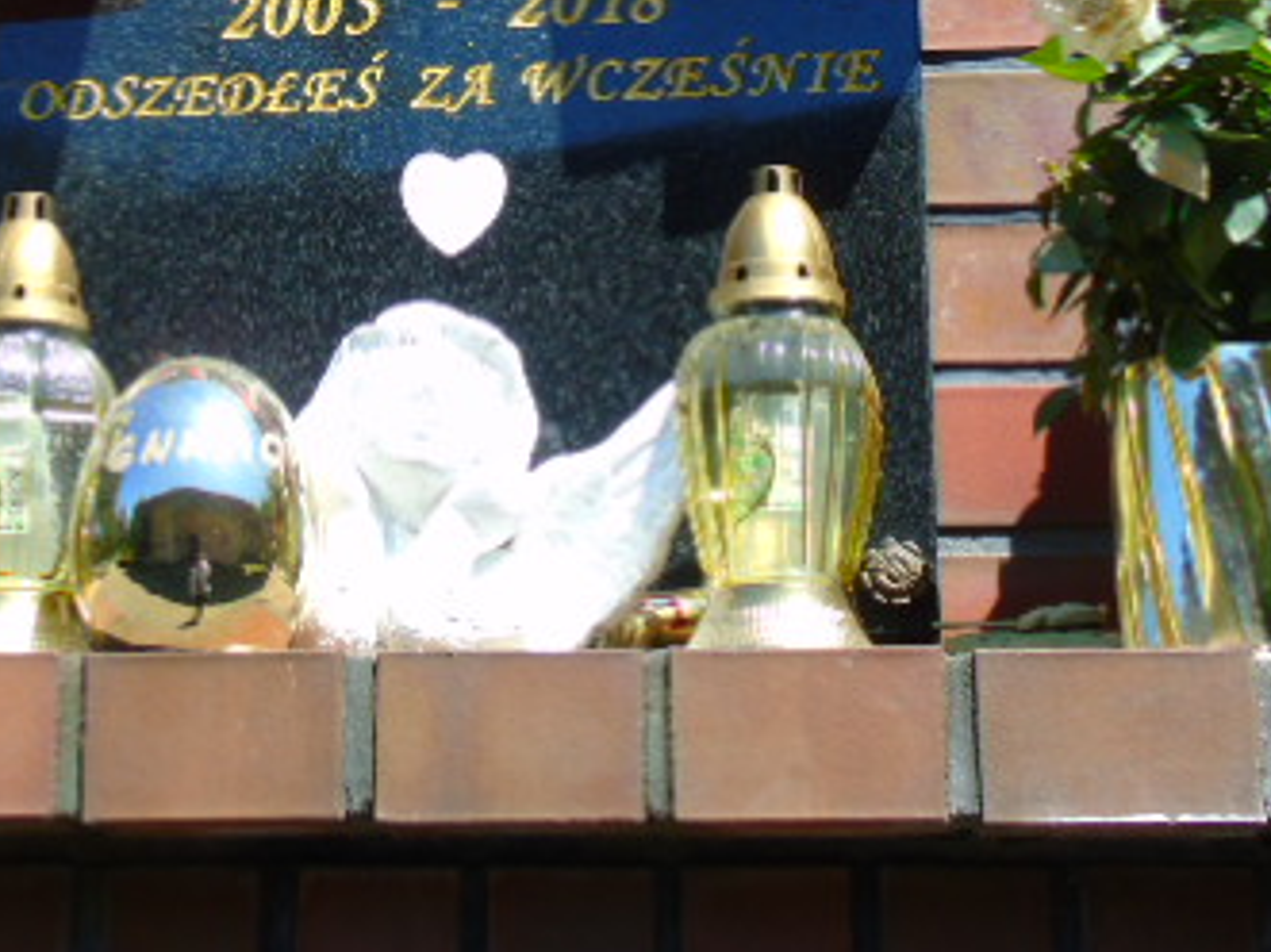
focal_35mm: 89
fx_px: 3267
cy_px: 104
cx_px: 392
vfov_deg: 16.4
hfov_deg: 21.9
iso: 80
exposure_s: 1/400
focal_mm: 8.2
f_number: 4.1
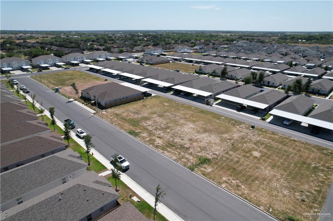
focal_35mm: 22
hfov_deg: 78.6
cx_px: 166
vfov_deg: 57.2
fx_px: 203
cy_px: 110
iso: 140
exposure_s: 1/3000
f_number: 2.8
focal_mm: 8.38
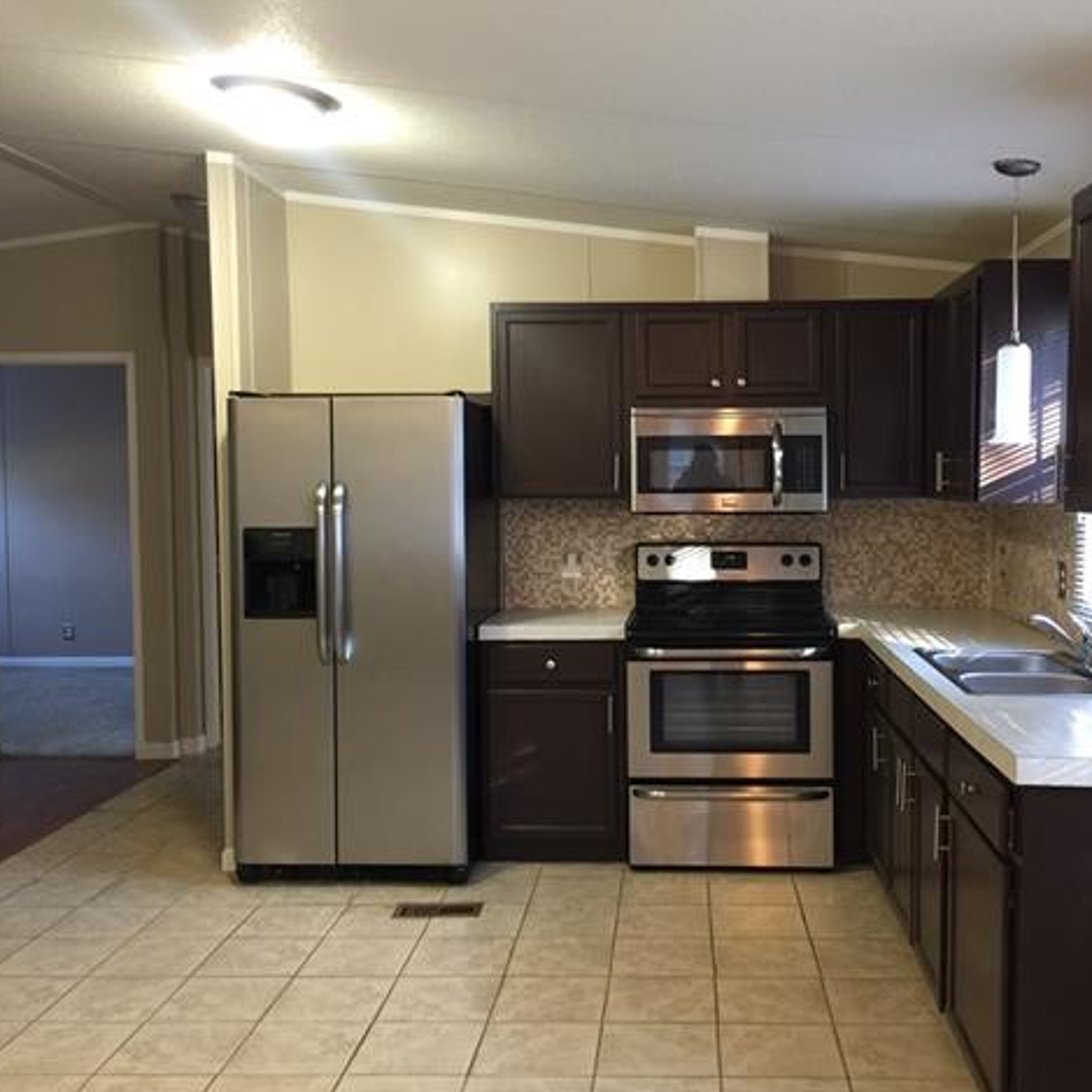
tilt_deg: -3.0
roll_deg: -0.1
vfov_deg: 47.2
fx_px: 1249
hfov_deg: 47.0
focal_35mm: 35
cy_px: 554
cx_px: 636
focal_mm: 4.15
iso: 100
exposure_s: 1/10
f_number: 2.2
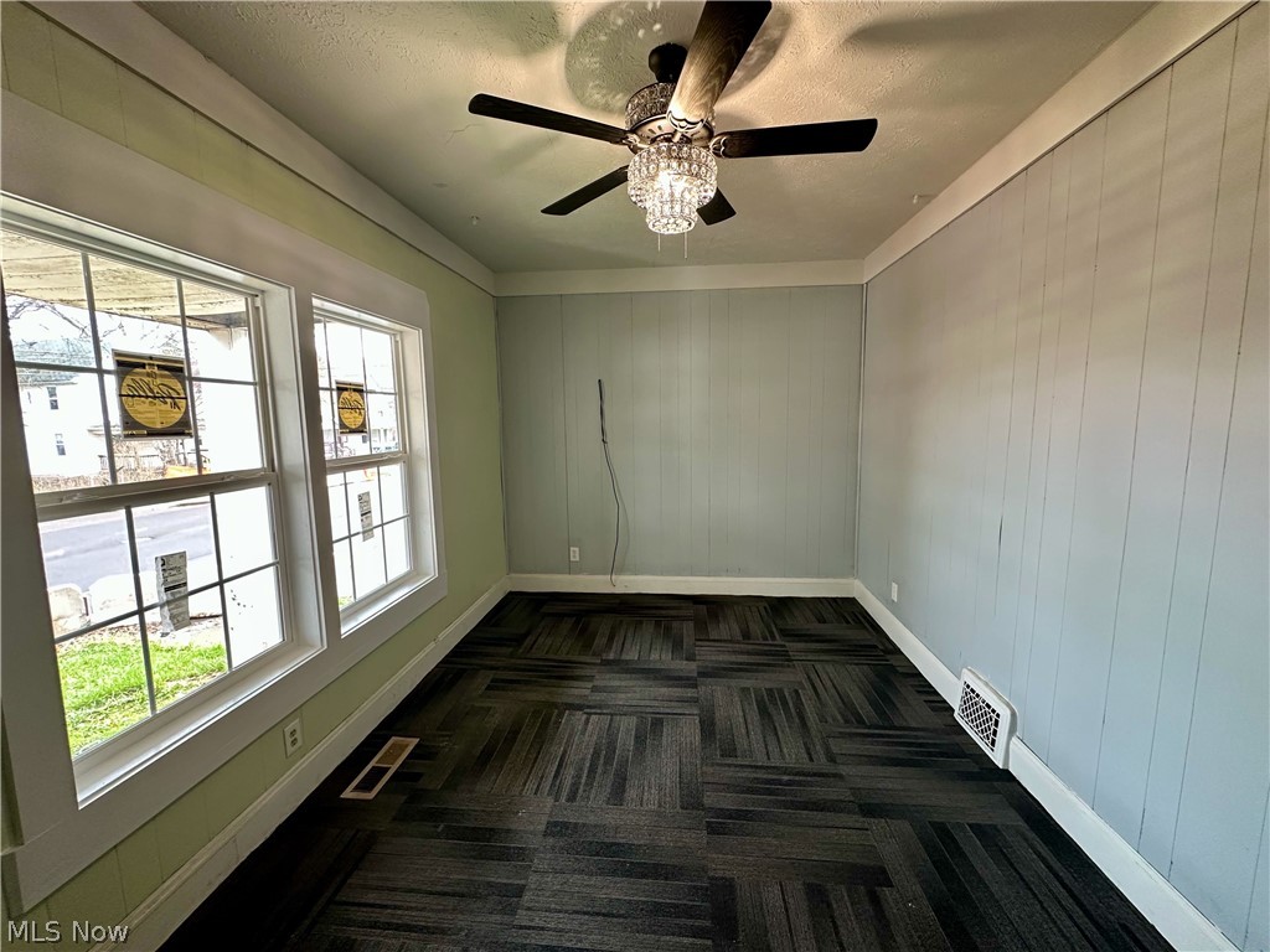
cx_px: 635
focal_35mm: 14
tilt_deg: -6.7
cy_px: 476
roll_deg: +0.8
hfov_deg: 102.1
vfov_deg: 85.7
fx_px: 514
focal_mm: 2.22
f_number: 2.2
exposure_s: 1/60
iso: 160
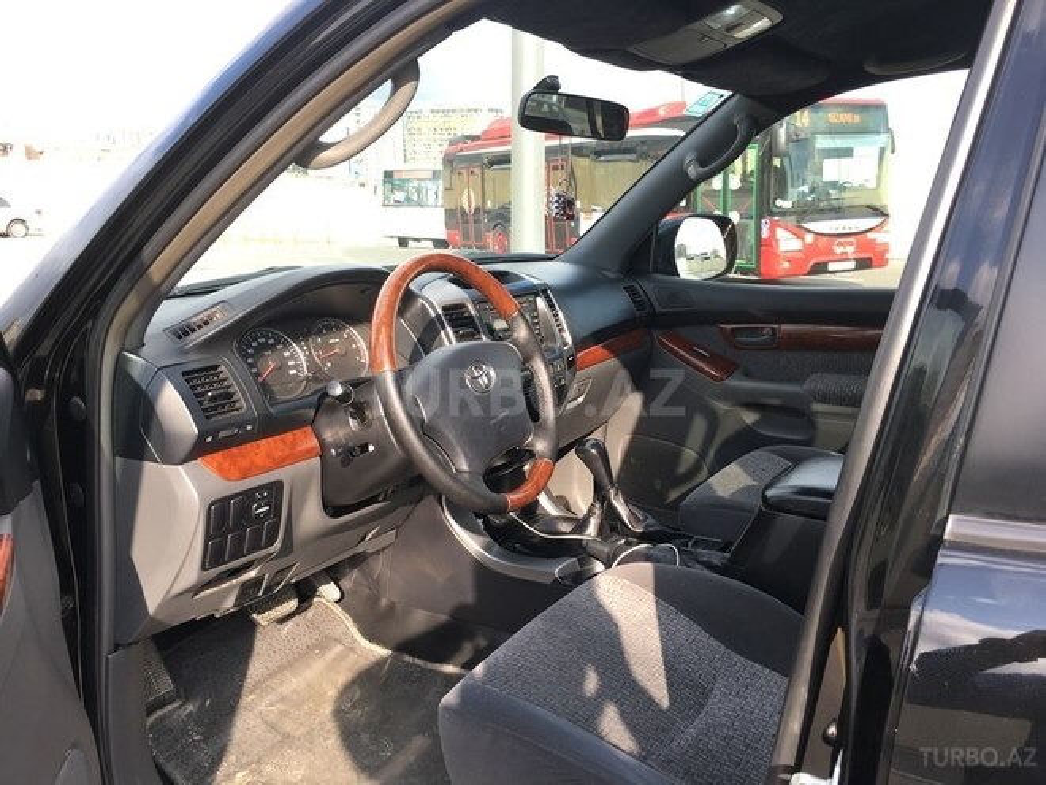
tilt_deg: -13.7
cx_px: 523
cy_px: 392
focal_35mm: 29
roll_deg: +0.1
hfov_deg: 61.7
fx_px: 876
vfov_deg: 48.2
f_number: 2.2
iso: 25
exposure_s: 1/199
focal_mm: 4.15
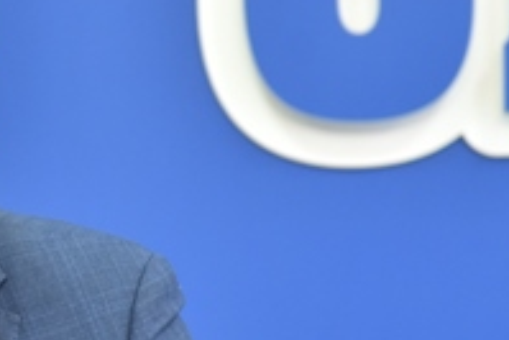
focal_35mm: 464
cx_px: -192
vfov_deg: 3.0
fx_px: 6565
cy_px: 242
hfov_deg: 4.4
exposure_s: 1/160
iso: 1400
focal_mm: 120
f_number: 4
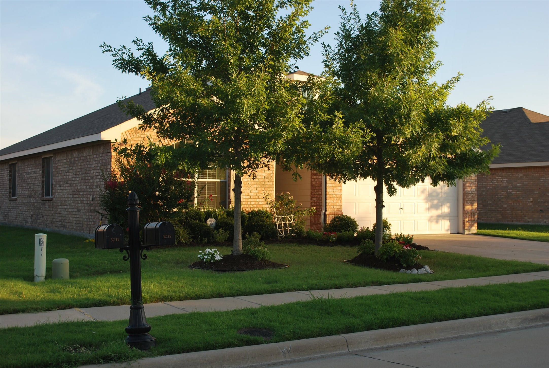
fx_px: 733
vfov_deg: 28.2
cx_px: 274
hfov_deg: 41.0
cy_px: 184
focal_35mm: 48
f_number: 5.6
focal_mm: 32
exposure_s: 1/125
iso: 125
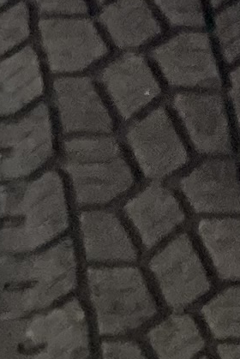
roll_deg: -1.3
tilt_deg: -22.3
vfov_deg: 8.1
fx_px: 2506
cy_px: -84
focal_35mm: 251
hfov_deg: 4.7
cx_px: 1114
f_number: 2.4
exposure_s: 1/30
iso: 400
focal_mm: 3.3
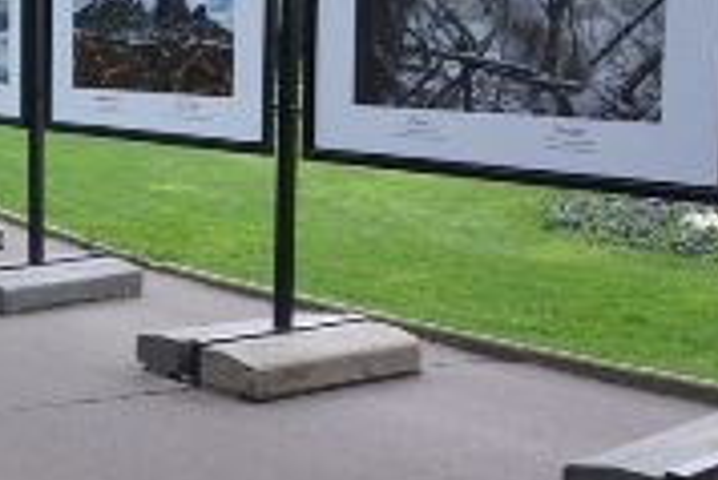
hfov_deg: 26.0
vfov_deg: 20.0
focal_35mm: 68
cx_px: -173
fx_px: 1357
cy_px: 147
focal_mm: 18
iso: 1250
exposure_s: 1/125
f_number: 5.6
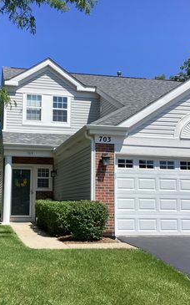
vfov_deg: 44.4
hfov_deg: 28.5
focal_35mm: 45
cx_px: 72
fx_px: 373
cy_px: 156
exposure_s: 1/1773
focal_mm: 3.3
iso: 25
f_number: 2.4
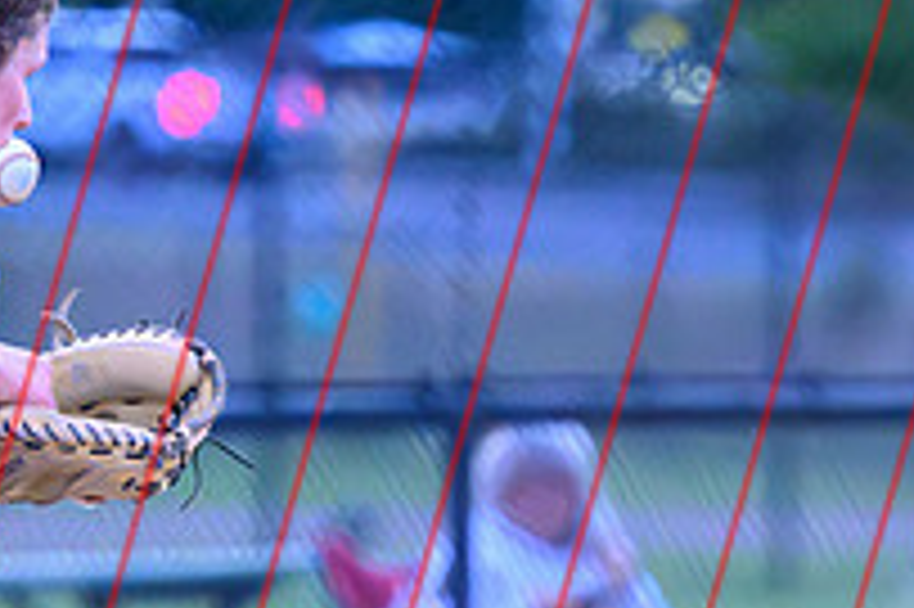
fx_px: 15855
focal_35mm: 625
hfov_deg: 3.3
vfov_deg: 2.2
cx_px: 763
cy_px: 1007
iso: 12800
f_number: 2.8
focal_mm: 165
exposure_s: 1/2500
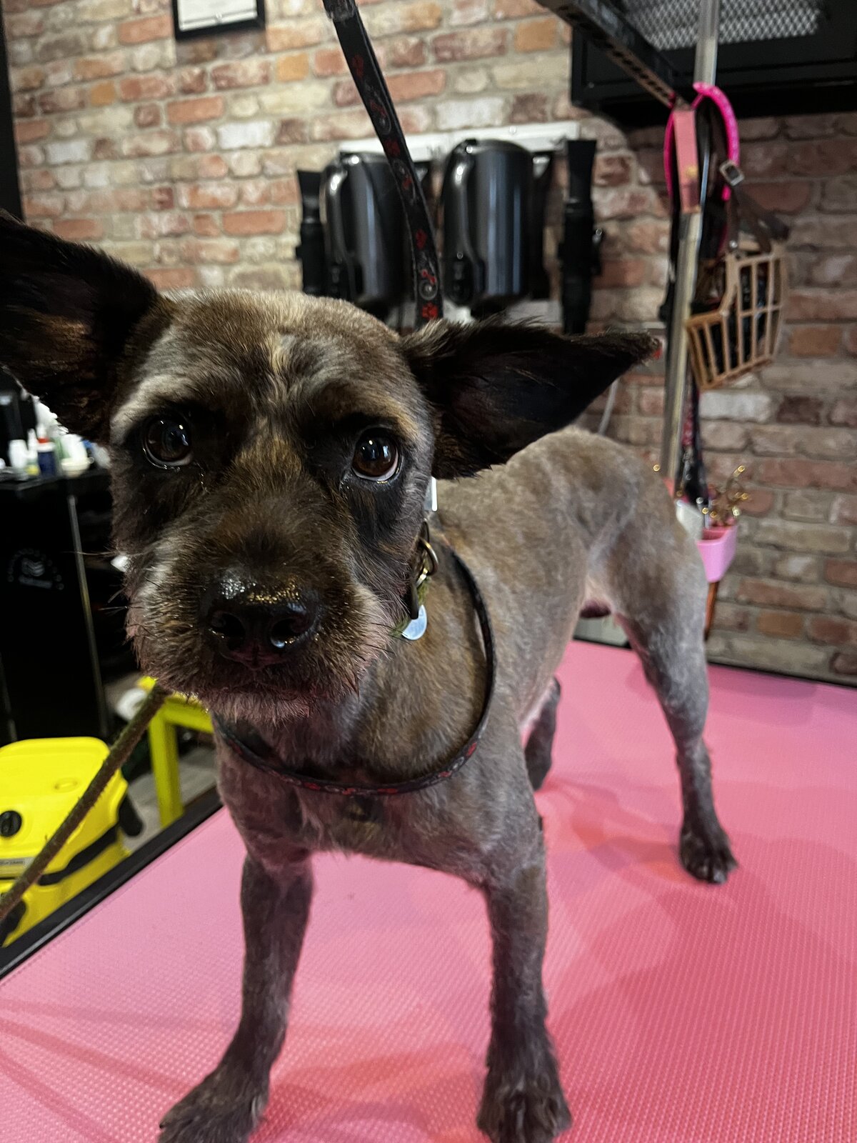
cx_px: 428
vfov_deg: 67.3
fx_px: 858
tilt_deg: -17.1
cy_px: 572
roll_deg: -0.3
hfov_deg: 53.1
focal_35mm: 26
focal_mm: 5.1
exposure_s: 1/50
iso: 320
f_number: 1.6
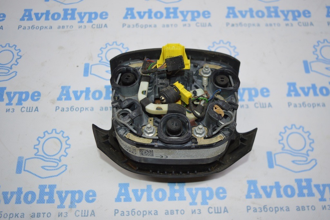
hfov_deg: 62.0
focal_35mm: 30
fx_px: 275
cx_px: 165
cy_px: 110
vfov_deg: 43.5
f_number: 4
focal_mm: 20
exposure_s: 1/125
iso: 400
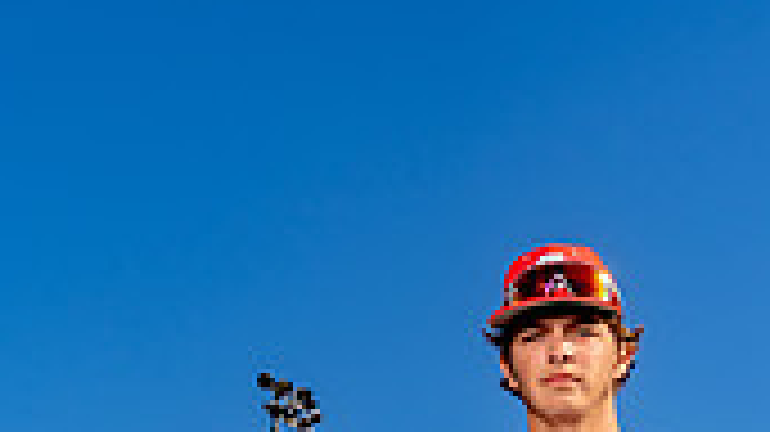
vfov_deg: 11.9
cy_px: 922
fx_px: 1796
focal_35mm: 88
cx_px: 527
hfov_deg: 24.1
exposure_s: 1/250
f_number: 8
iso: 100
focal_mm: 32
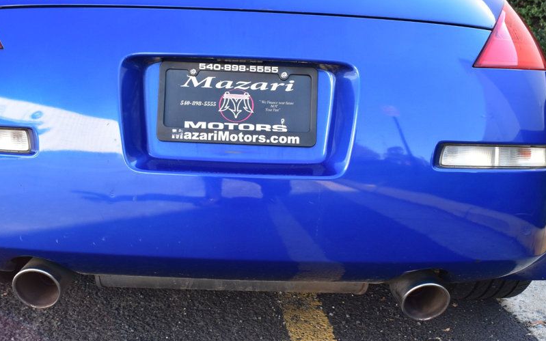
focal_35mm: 47
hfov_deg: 42.6
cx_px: 247
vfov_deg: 27.4
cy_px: 158
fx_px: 699
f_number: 9
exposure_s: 1/100
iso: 400
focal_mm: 24
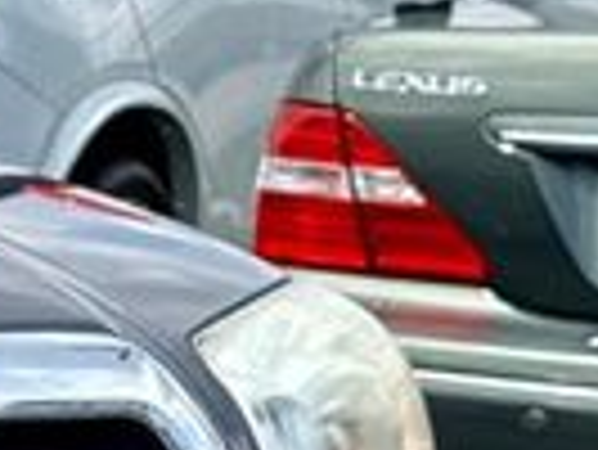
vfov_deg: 4.0
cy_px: 403
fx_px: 6380
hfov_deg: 5.0
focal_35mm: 369
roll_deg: -1.0
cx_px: -1362
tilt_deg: -6.5
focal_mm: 6.76
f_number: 1.78
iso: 64
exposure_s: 1/3096
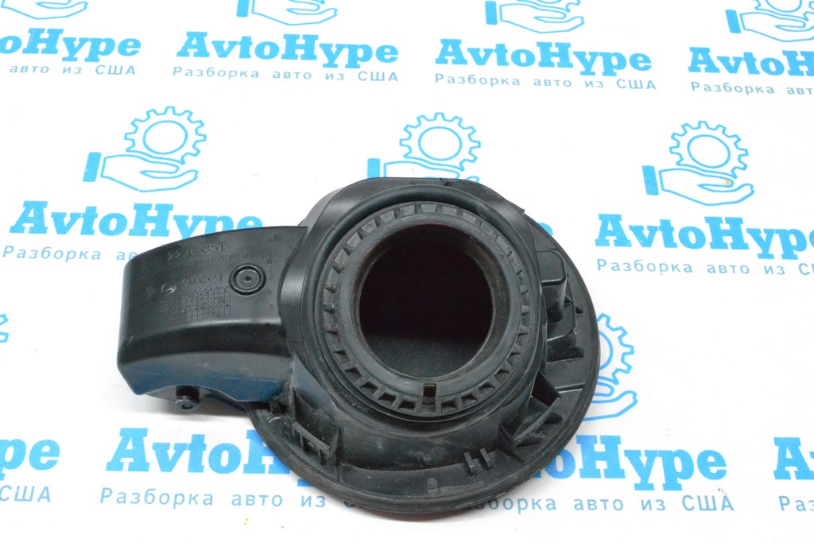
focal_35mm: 44
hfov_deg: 45.0
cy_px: 272
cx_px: 407
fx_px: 984
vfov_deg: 30.9
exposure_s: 1/125
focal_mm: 29
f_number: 11
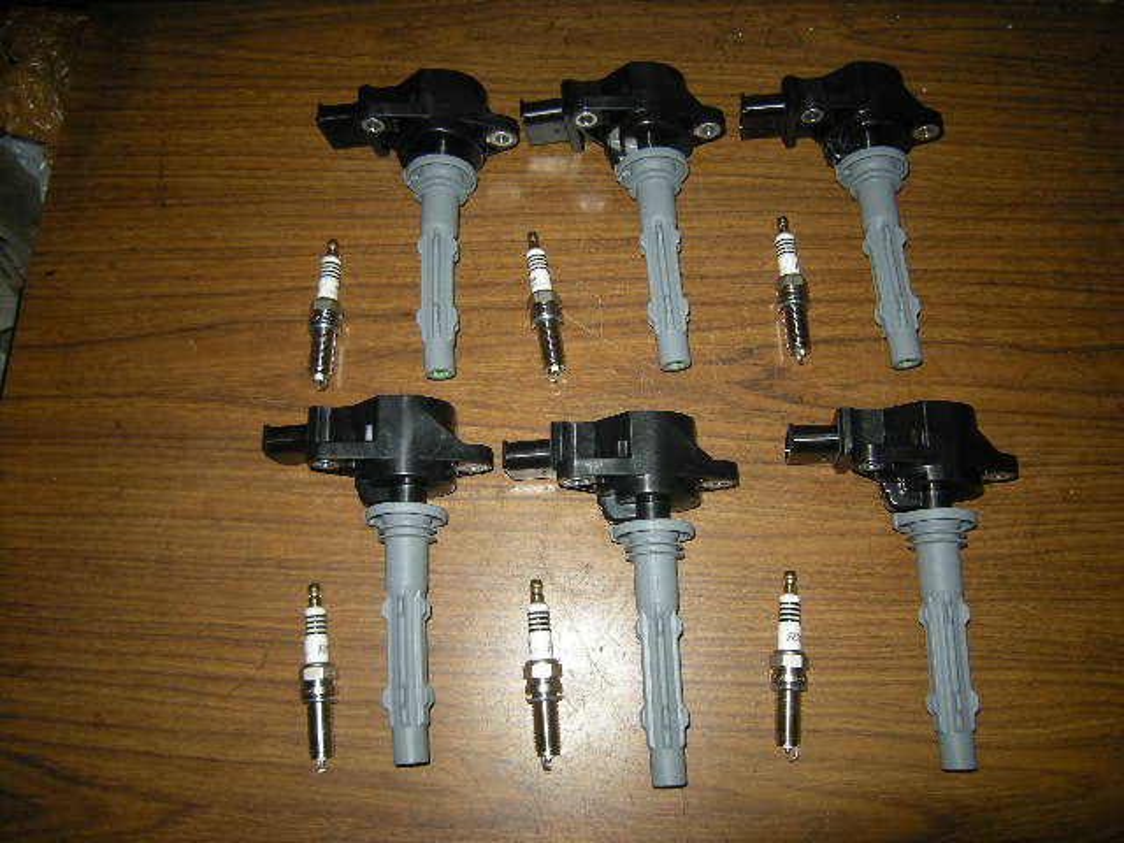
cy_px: 422
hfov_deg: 63.4
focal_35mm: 28
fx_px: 909
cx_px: 562
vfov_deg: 49.7
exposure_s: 1/60
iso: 64
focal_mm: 4.7
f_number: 2.8
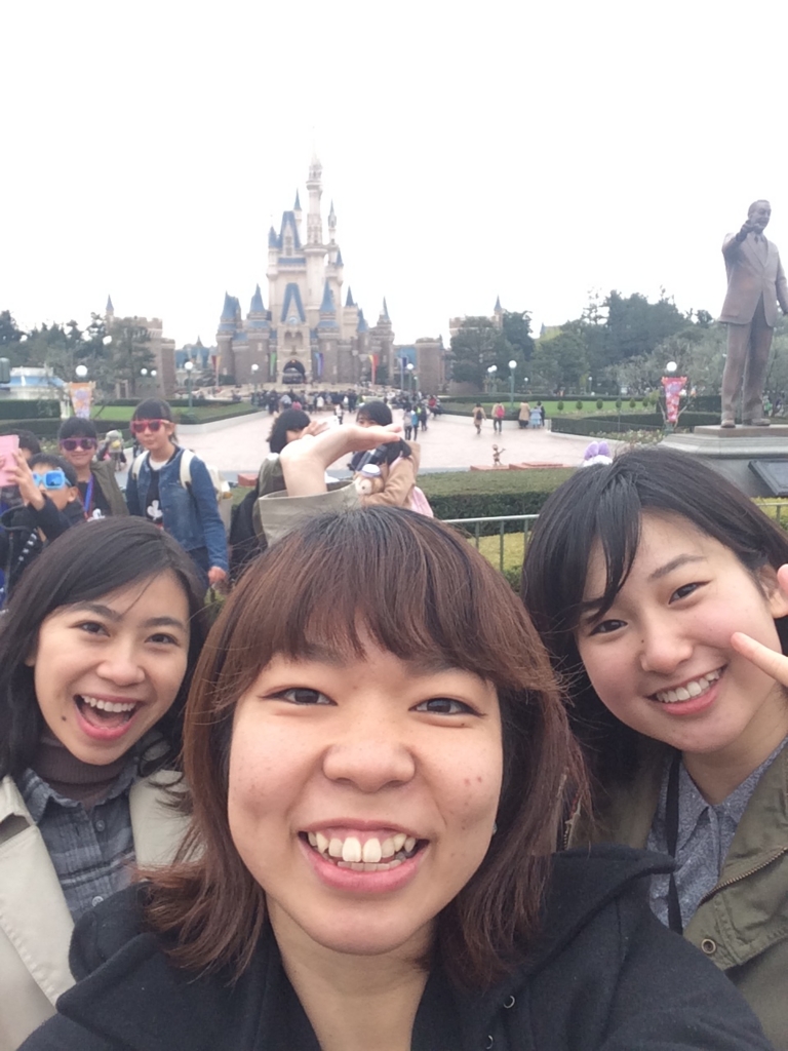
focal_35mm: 31
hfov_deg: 45.4
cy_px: 526
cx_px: 394
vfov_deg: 58.4
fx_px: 941
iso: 50
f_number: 2.4
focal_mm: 2.15
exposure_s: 1/299
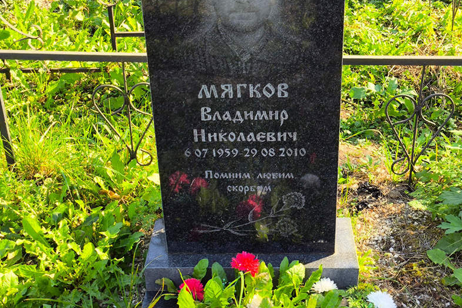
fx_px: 680
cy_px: 142
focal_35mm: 53
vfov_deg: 25.5
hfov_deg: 37.5
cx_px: 230
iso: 50
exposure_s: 1/312
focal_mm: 4.71
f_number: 1.7
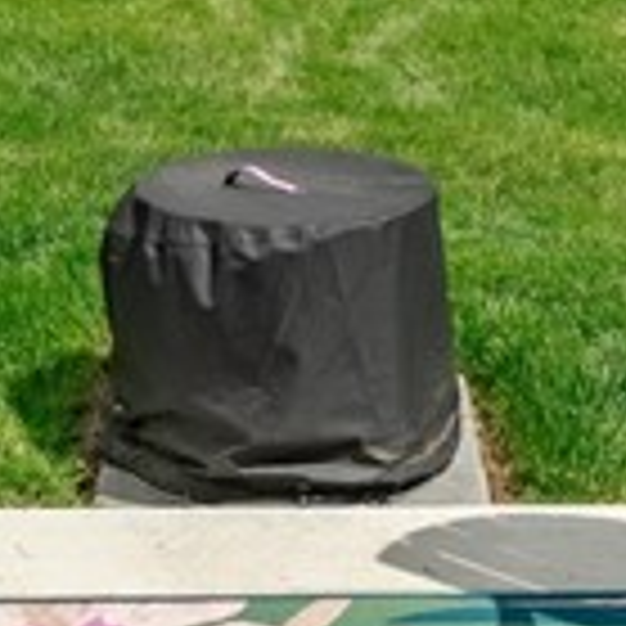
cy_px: -410
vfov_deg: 14.8
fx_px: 2169
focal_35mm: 106
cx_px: 347
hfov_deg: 16.4
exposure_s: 1/12800
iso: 500
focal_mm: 16
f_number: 5.6
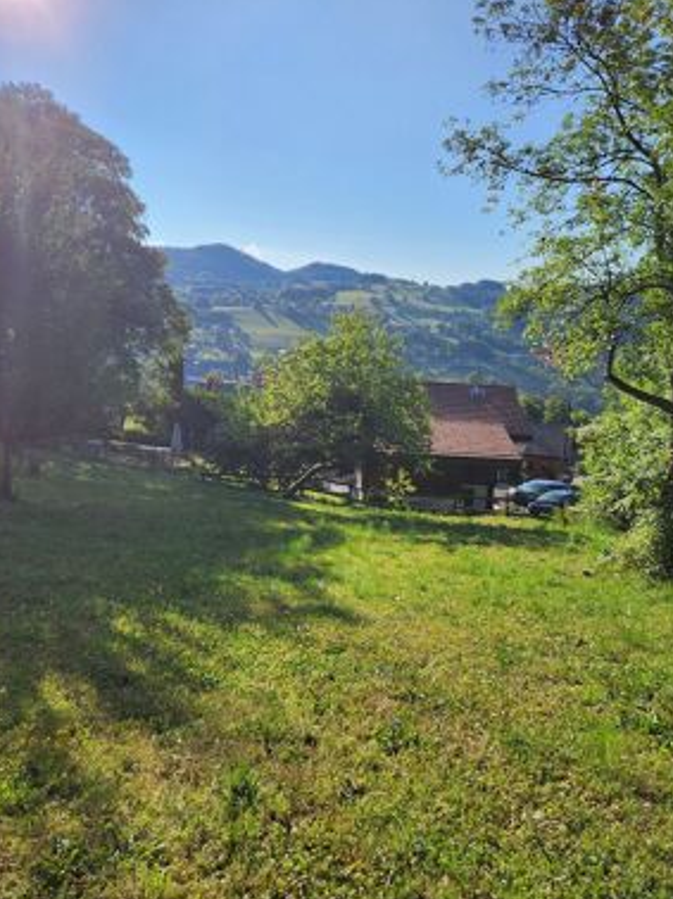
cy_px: 455
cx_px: 354
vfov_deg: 67.3
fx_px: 675
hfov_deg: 53.0
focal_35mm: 26
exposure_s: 1/2240
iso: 20
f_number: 1.8
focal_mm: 5.4
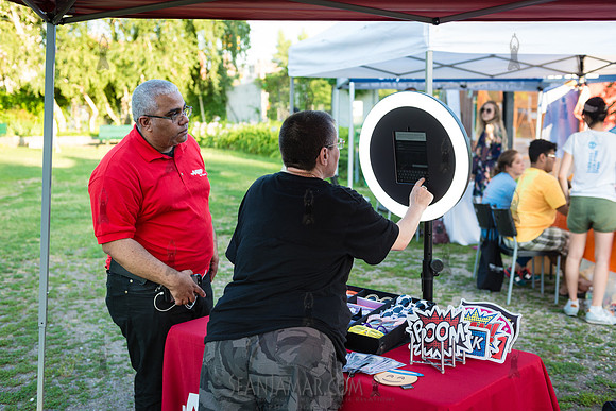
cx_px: 308
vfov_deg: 30.5
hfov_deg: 44.5
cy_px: 206
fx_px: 753
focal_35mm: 44
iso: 500
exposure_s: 1/400
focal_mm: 44
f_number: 3.5
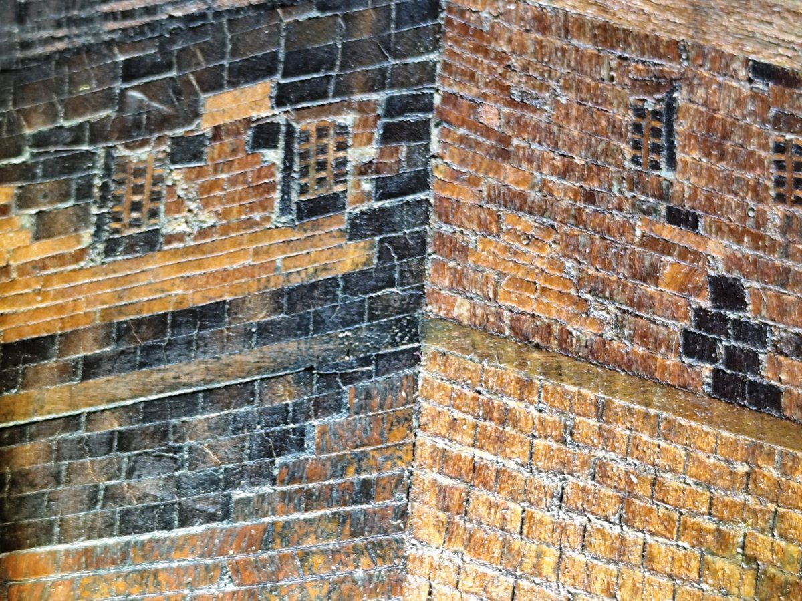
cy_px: 300
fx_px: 2155
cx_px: 401
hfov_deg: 21.1
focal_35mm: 93
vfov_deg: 15.9
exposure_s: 1/33.3
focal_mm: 6.14
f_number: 1.65
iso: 200
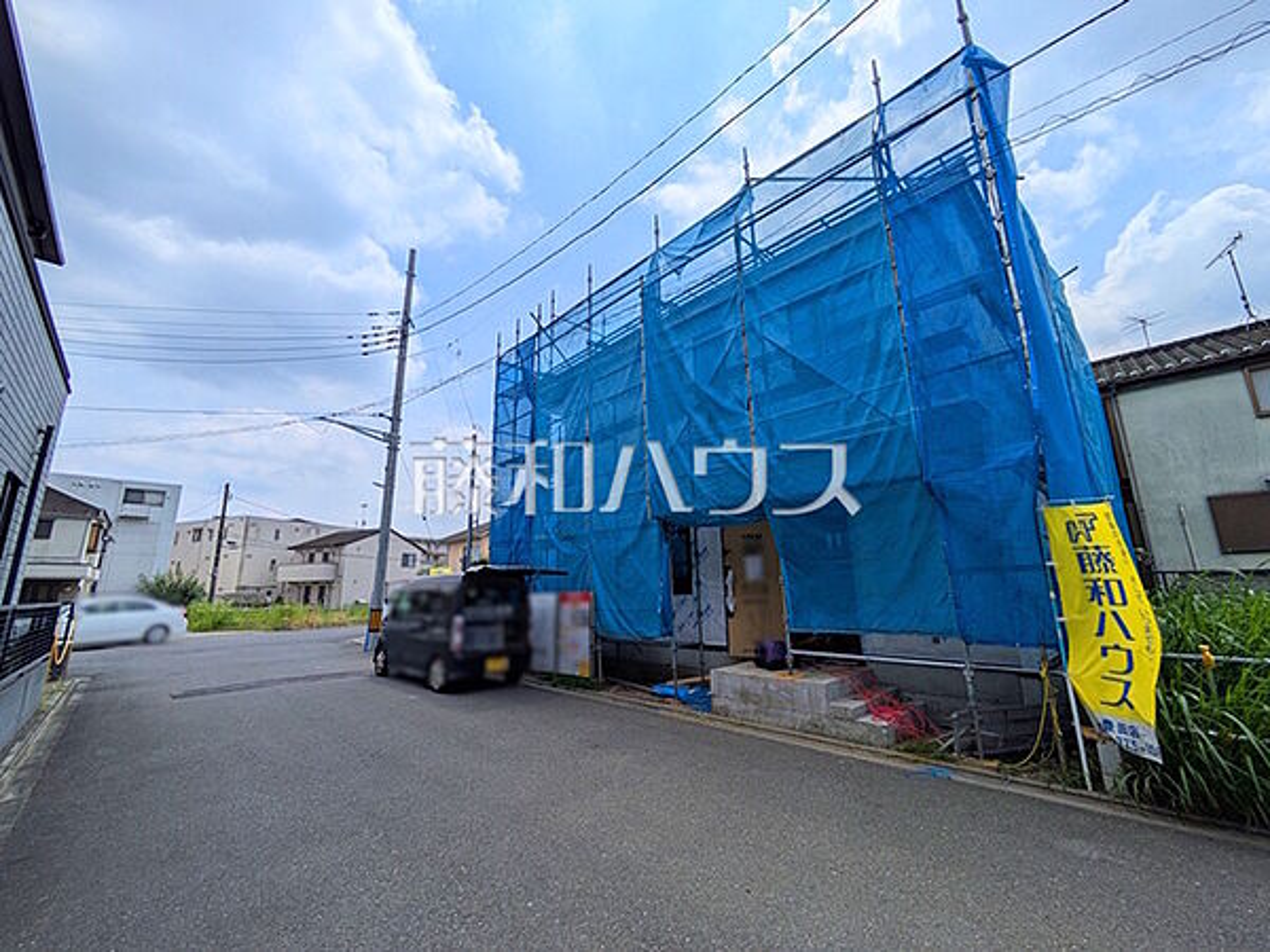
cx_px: 635
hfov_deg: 102.1
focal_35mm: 14
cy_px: 476
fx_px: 514
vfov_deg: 85.7
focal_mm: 1.83
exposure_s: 1/4587
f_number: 2.2
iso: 51
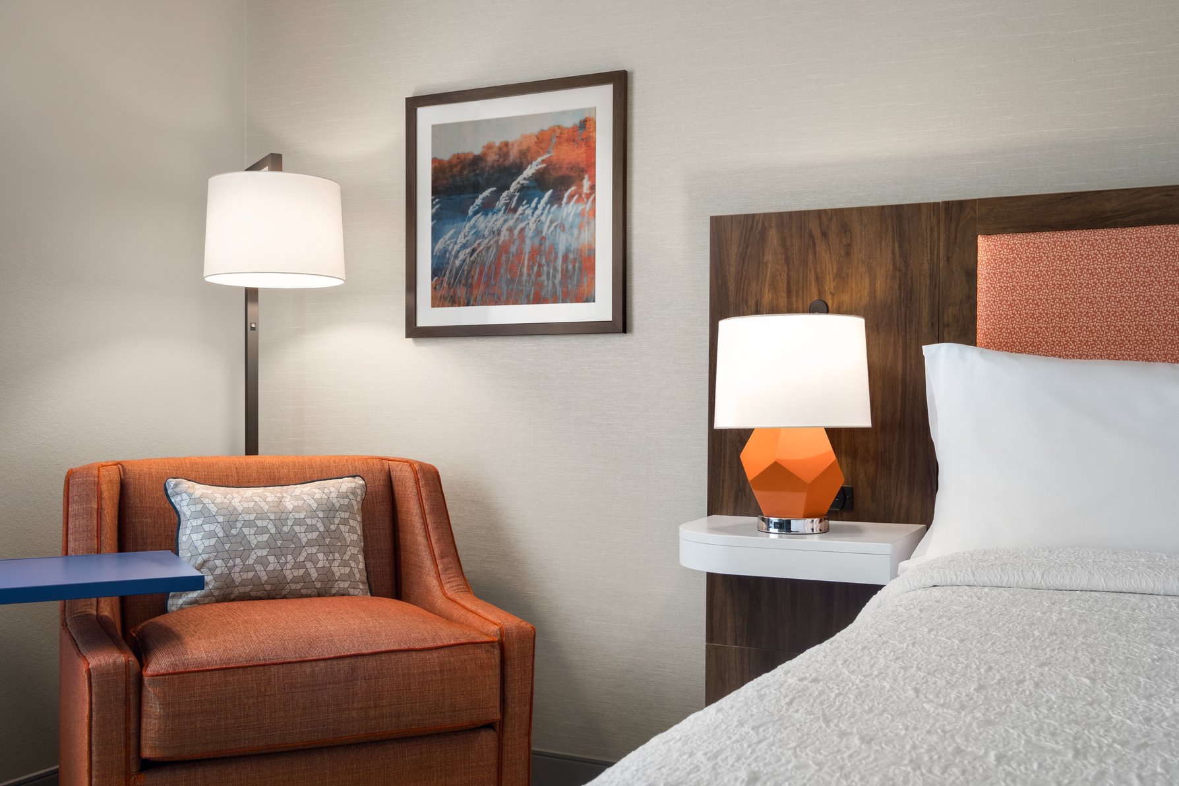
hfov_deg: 53.1
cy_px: 393
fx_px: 1179
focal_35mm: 36
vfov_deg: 36.9
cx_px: 590
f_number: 8
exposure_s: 1/20
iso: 400
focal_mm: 24
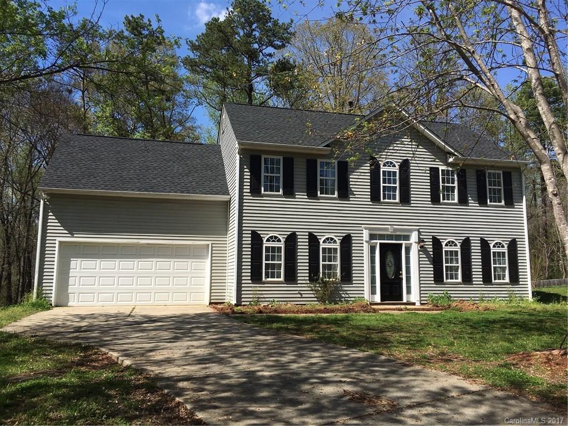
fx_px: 476
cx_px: 284
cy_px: 213
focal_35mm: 29
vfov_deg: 48.2
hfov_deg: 61.7
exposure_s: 1/2024
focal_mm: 4.15
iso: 25
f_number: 2.2
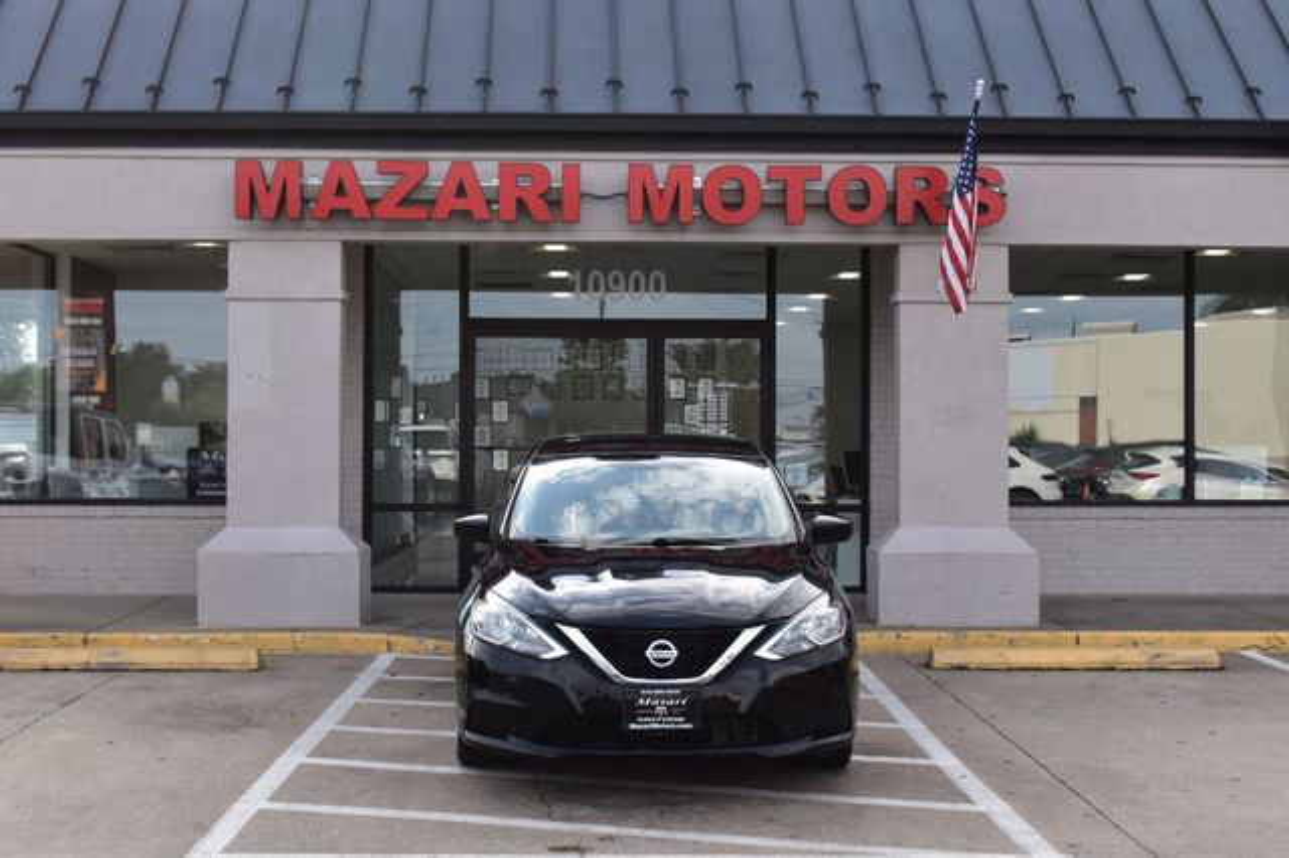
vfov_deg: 28.0
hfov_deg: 41.1
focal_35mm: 48
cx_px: 644
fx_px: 1718
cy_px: 429
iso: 400
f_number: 10
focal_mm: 32
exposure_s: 1/250
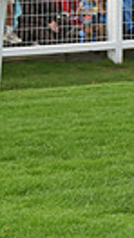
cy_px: -32
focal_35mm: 395
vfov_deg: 5.5
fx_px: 2502
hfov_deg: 3.0
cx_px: 418
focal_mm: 86
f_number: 6.3
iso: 400
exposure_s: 1/1250
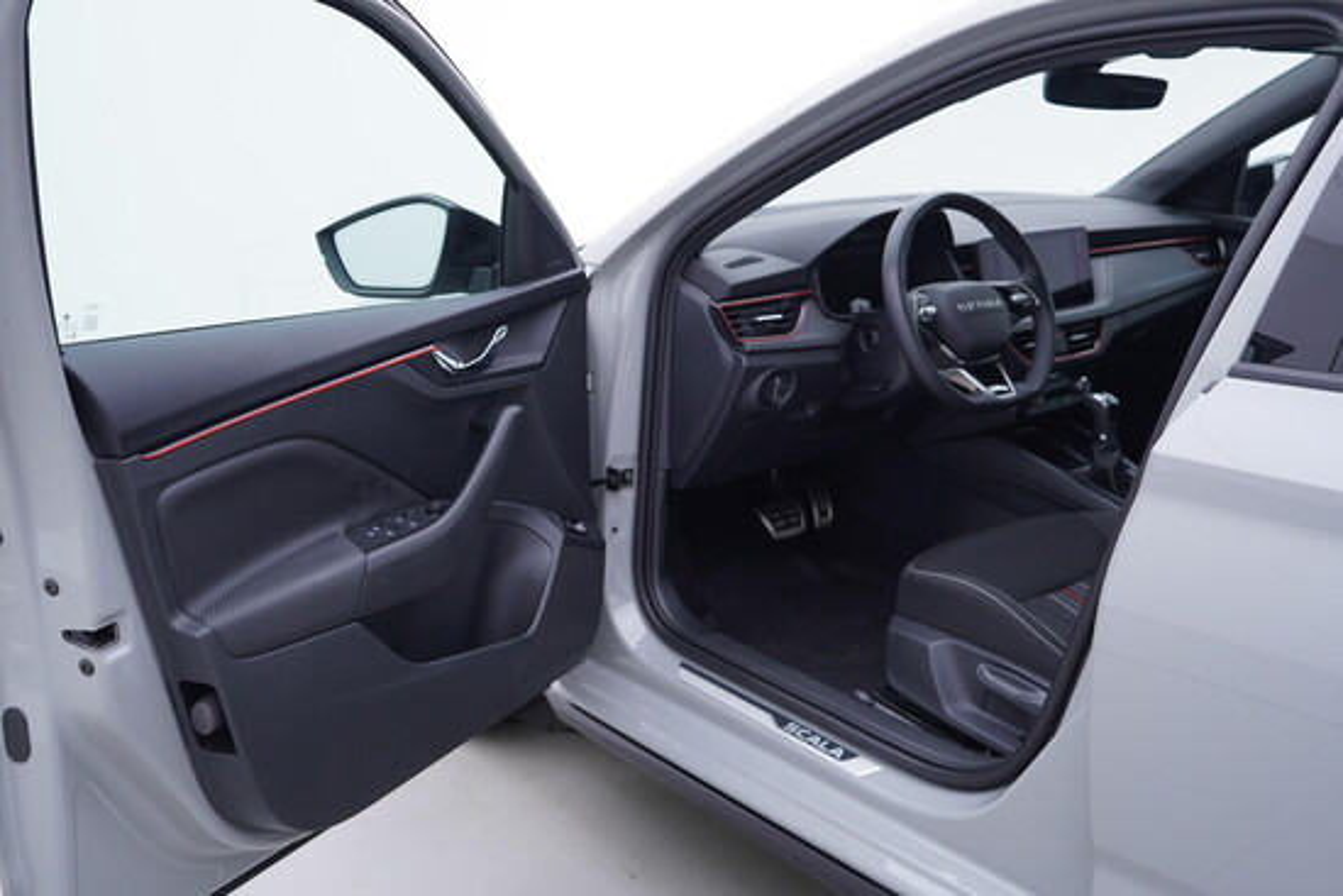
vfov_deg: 36.9
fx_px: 1343
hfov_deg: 53.1
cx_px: 672
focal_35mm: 36
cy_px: 448
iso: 125
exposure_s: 1/50
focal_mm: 24
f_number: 3.2
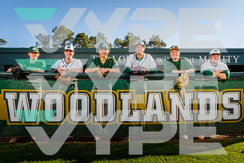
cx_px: 117
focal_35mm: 32
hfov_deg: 59.1
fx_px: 215
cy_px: 89
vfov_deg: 41.4
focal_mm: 29
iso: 100
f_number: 10
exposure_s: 1/125
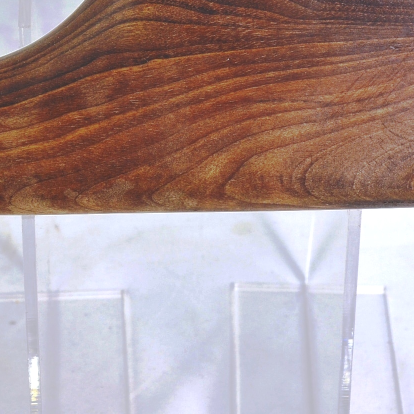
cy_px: 82
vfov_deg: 16.3
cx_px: 158
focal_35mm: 106
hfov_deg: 16.4
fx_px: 1434
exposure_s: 1/125
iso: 220
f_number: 5.6
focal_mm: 28
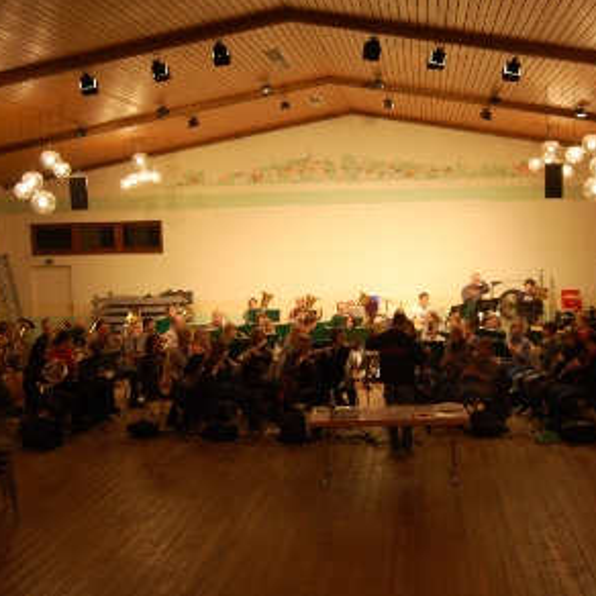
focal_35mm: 43
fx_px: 838
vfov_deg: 39.2
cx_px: 365
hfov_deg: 39.0
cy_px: 294
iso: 400
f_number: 3.8
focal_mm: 22
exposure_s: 1/40
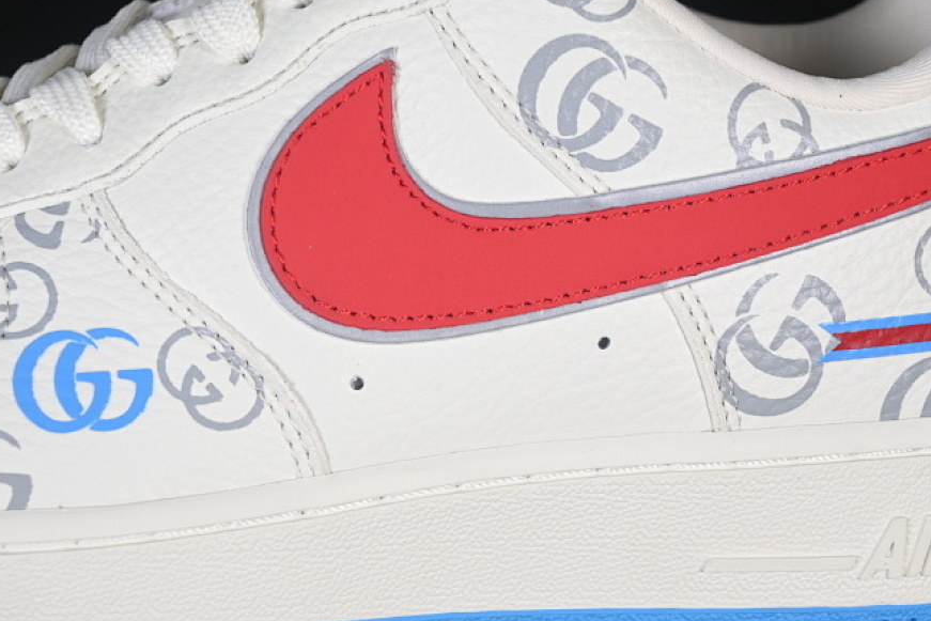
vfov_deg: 14.7
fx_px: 2405
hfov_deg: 21.9
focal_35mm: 93
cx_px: 466
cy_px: 323
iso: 160
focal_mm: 50
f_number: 7.1
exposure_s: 1/100
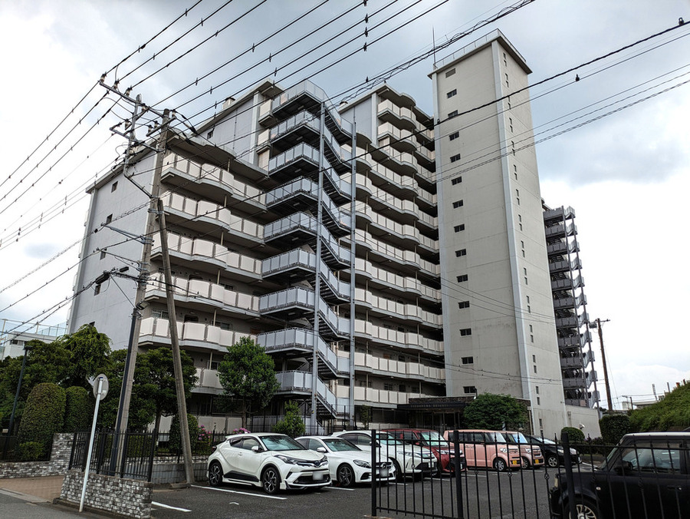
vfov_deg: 54.9
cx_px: 345
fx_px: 499
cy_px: 260
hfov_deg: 69.4
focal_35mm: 25
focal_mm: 5.43
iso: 44
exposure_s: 1/1616
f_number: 1.89
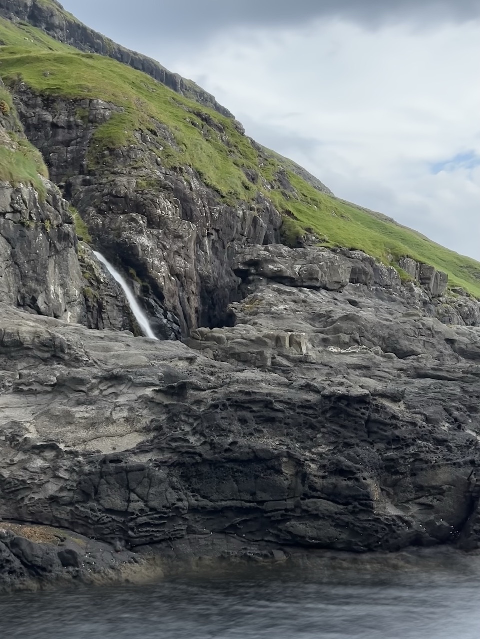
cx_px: 240
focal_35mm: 48
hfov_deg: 30.3
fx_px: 887
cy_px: 320
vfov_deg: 39.6
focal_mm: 6.86
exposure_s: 1/1565
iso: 64
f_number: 1.78
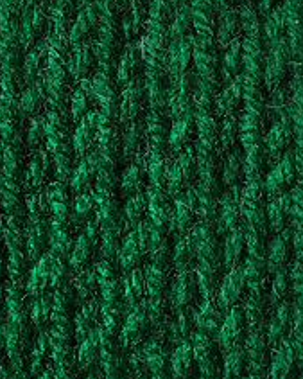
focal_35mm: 86
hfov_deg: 17.8
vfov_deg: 22.2
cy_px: 147
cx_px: 113
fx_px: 963
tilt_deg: -72.6
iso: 40
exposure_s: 1/30
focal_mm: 4.15
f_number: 2.2
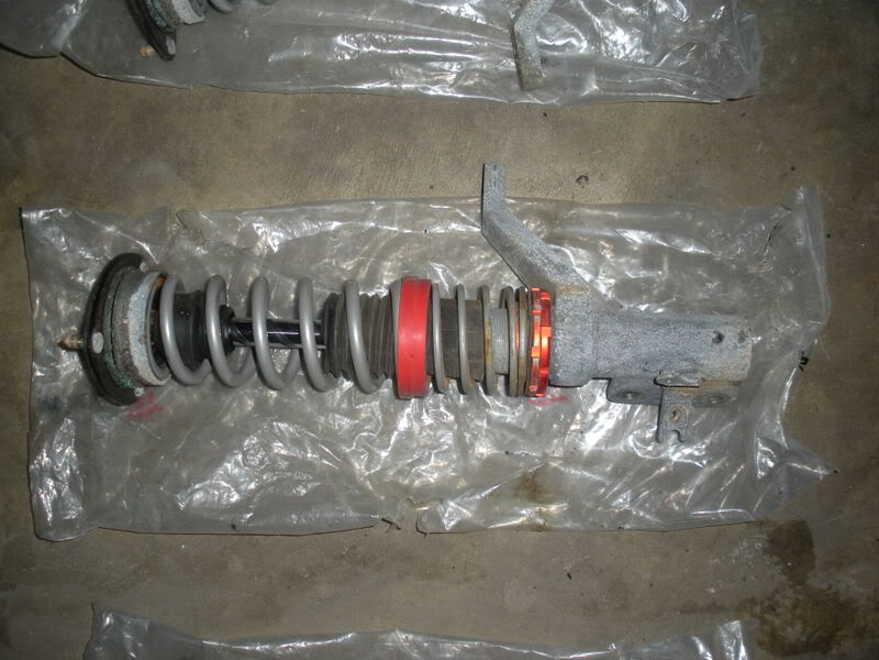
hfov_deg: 51.4
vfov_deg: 39.7
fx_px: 914
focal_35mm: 36
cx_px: 440
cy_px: 330
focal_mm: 6.3
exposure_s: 1/60
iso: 64
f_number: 3.5
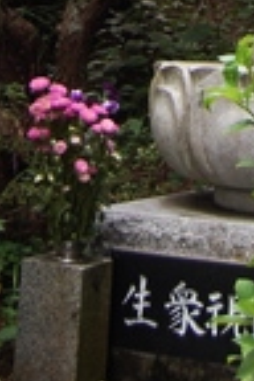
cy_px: -368
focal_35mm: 125
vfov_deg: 14.0
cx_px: 202
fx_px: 1323
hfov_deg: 10.9
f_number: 4
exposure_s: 1/60
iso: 200
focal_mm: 20
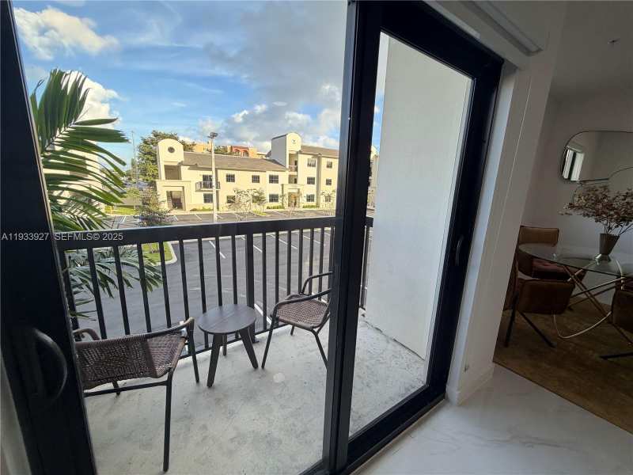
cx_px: 316
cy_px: 238
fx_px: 256
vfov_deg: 85.7
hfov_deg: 102.1
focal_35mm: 14
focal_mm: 2.22
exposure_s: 1/115
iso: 50
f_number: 2.2
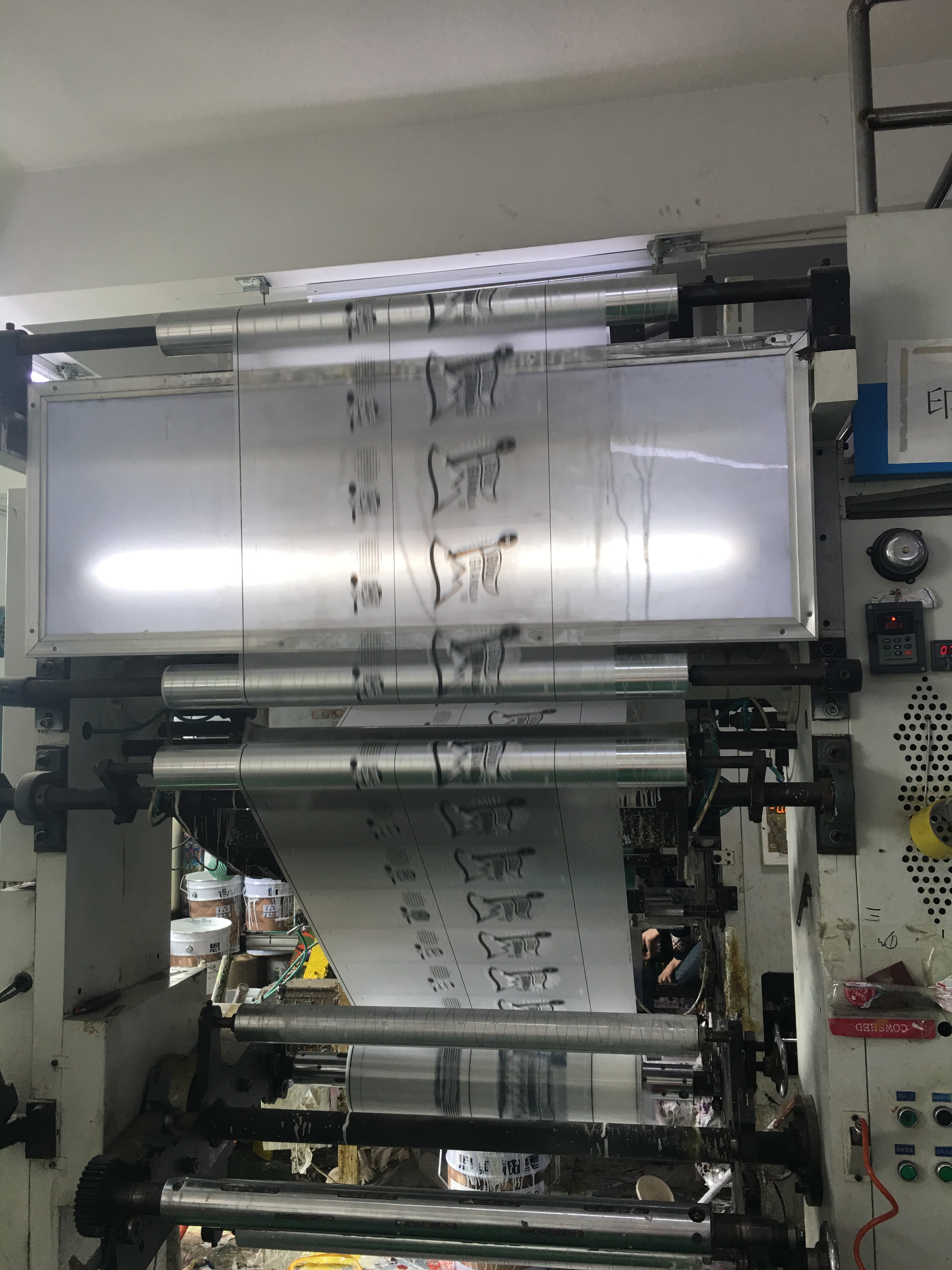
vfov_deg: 61.7
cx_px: 476
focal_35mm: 29
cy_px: 635
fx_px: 1063
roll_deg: +0.0
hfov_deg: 48.2
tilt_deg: +6.2
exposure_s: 1/33
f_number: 2.2
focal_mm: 4.15
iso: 25
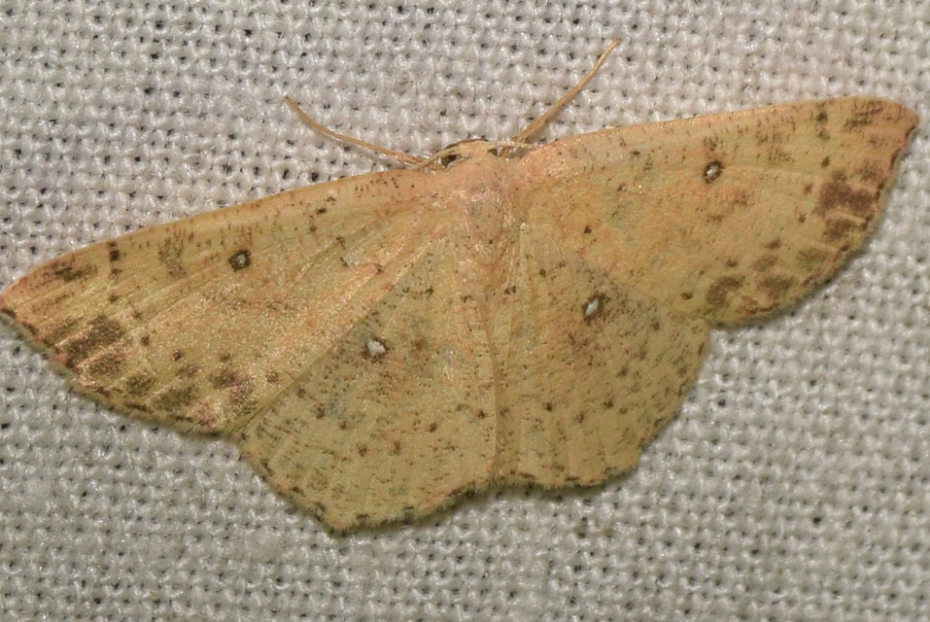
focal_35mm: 210
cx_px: 465
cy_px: 311
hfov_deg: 9.8
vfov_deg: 6.6
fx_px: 5430
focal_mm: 140
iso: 400
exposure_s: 1/200
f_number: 14
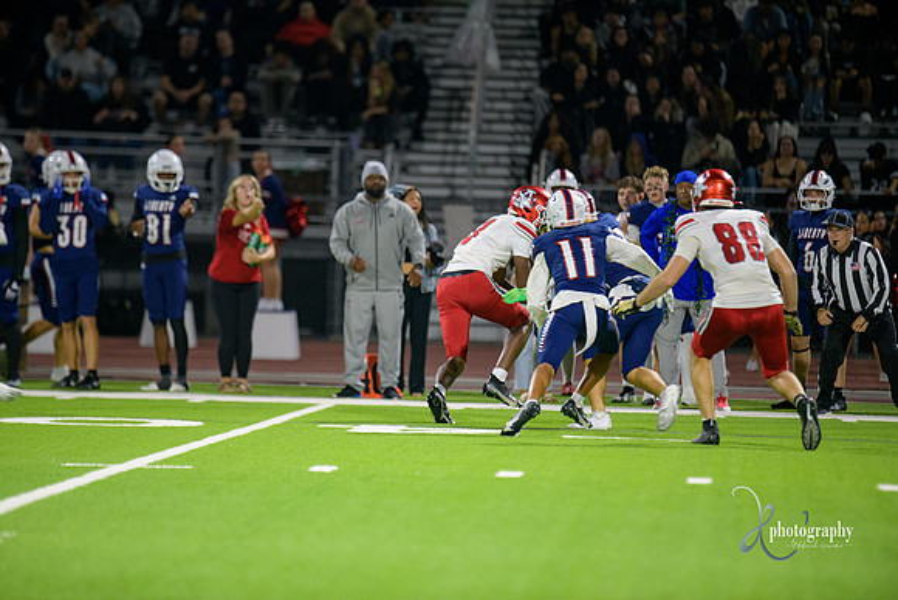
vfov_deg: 4.6
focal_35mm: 300
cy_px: 300
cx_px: 449
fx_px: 7485
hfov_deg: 6.9
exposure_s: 1/250
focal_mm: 300
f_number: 2.8
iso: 2000
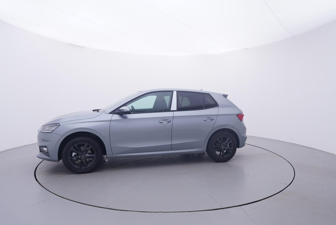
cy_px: 112
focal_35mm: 22
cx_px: 168
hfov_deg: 77.3
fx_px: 210
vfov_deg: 56.2
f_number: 5
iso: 200
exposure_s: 1/80
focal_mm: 15
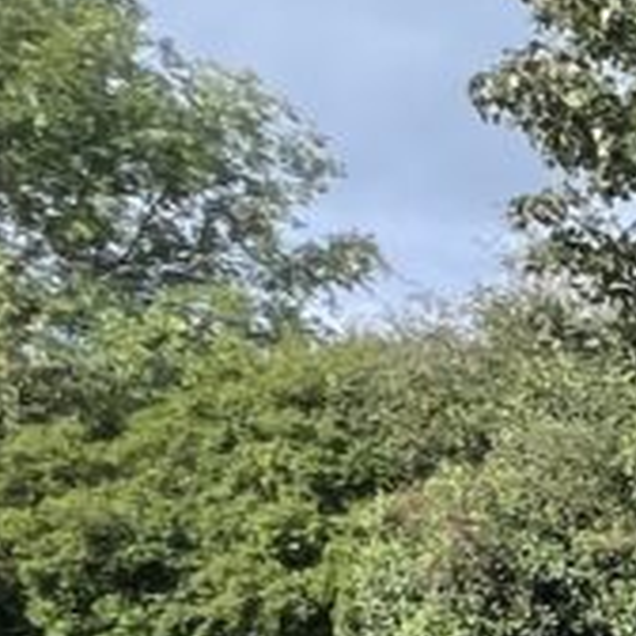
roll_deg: +2.8
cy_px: 1283
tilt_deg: -11.0
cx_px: 2075
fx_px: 2183
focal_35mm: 105
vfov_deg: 13.9
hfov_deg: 10.2
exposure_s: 1/1193
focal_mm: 1.57
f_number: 1.8
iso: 32
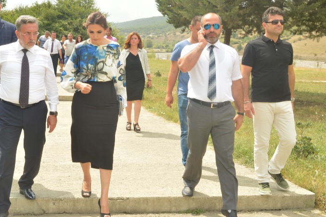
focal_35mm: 59
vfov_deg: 22.9
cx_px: 104
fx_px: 534
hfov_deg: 33.6
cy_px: 75
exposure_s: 1/200
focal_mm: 26
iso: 400
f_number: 13
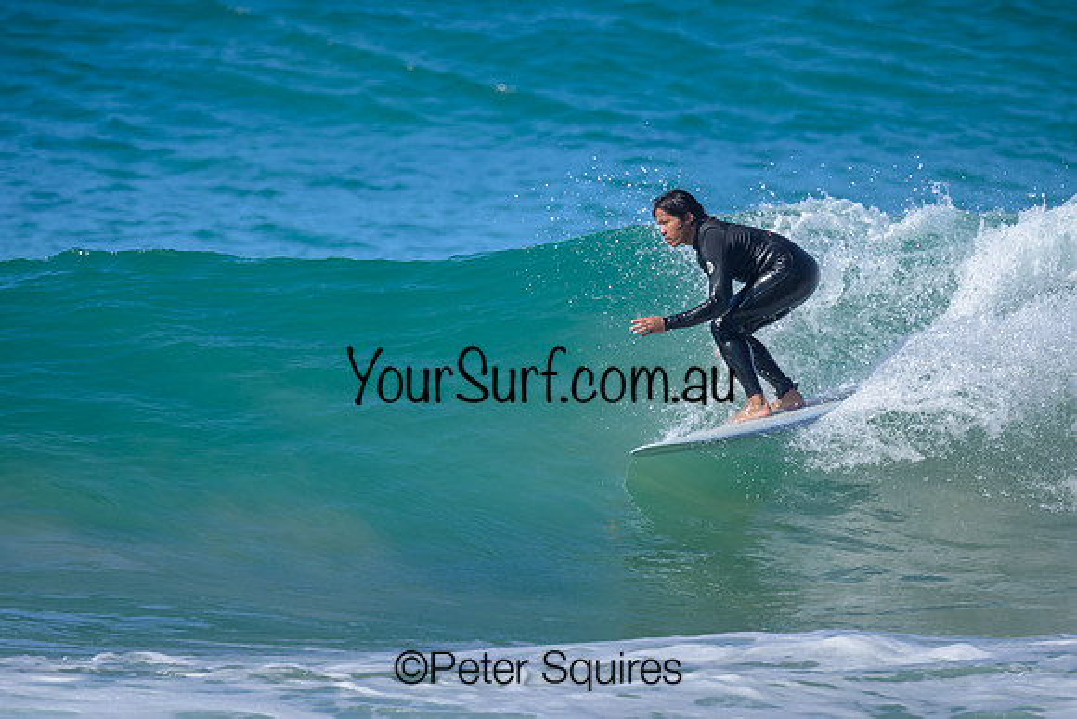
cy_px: 245
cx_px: 574
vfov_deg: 1.3
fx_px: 32874
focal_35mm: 1099
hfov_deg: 1.9
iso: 560
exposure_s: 1/2000
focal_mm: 800
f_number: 6.3
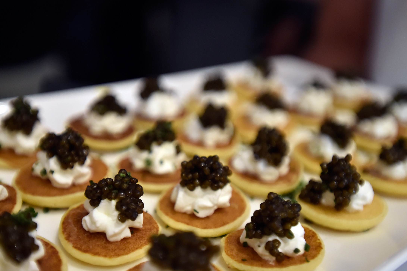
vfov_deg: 30.3
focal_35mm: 44
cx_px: 178
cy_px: 171
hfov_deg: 44.4
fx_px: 497
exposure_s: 1/100
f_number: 2.8
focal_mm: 32
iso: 3200
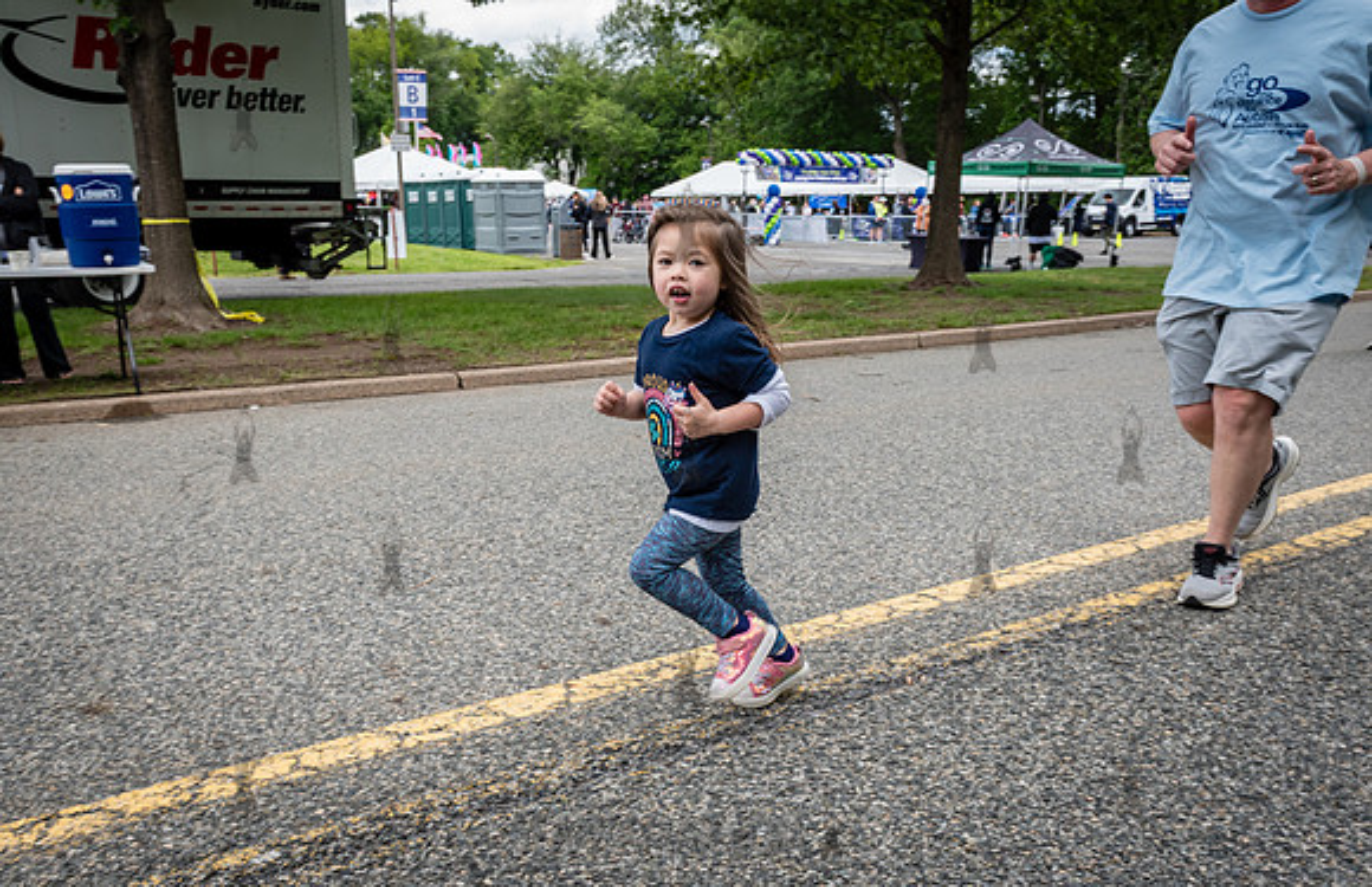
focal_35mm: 31
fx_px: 1163
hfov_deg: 61.1
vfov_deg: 41.7
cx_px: 679
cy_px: 504
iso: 400
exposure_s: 1/320
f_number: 7.1
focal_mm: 24
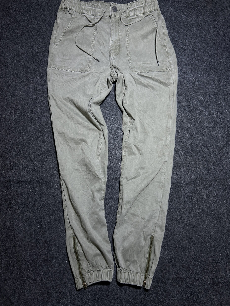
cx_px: 112
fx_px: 239
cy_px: 149
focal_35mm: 27
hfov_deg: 51.4
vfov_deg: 65.3
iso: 64
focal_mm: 5.7
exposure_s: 1/100
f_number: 1.5
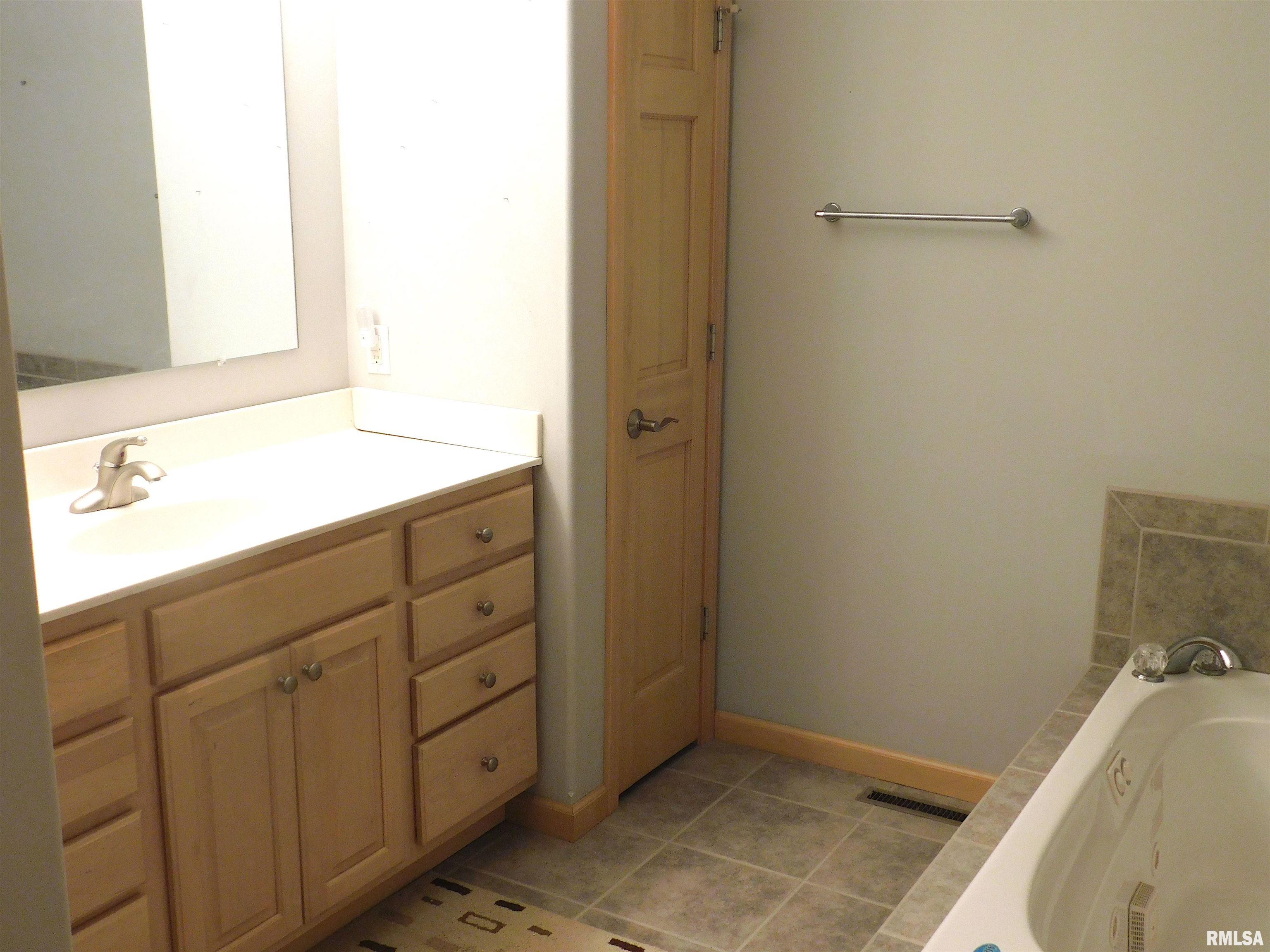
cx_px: 635
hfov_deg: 51.4
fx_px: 1321
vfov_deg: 39.7
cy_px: 476
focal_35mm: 36
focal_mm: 6.3
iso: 200
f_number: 3.5
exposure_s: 1/30
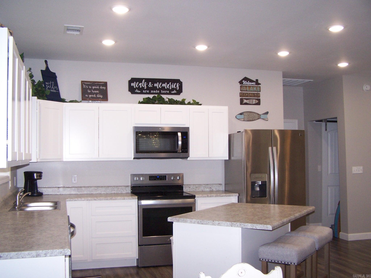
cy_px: 139
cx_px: 186
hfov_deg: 49.0
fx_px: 407
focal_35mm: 38
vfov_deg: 37.7
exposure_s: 1/60
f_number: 2.8
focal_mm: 6.3
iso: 140
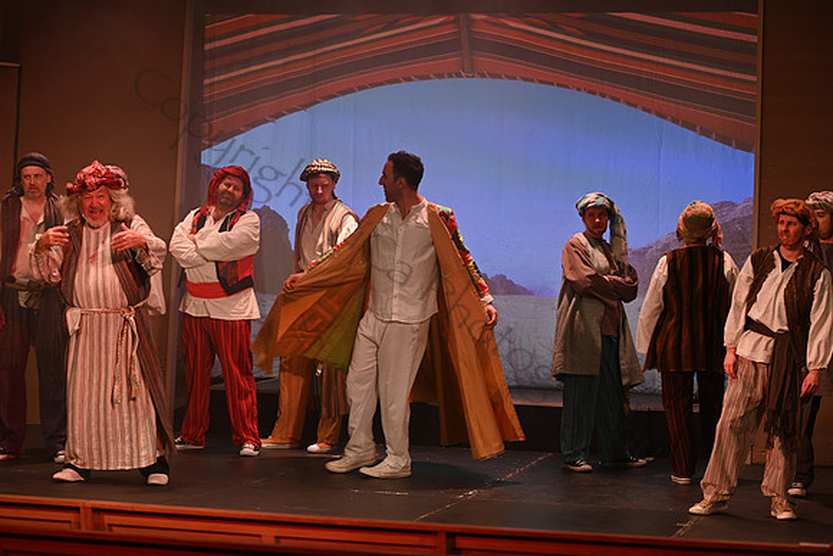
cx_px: 416
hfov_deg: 23.9
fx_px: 1967
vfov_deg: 16.1
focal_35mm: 85
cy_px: 278
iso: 640
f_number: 2.8
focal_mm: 85
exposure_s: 1/125
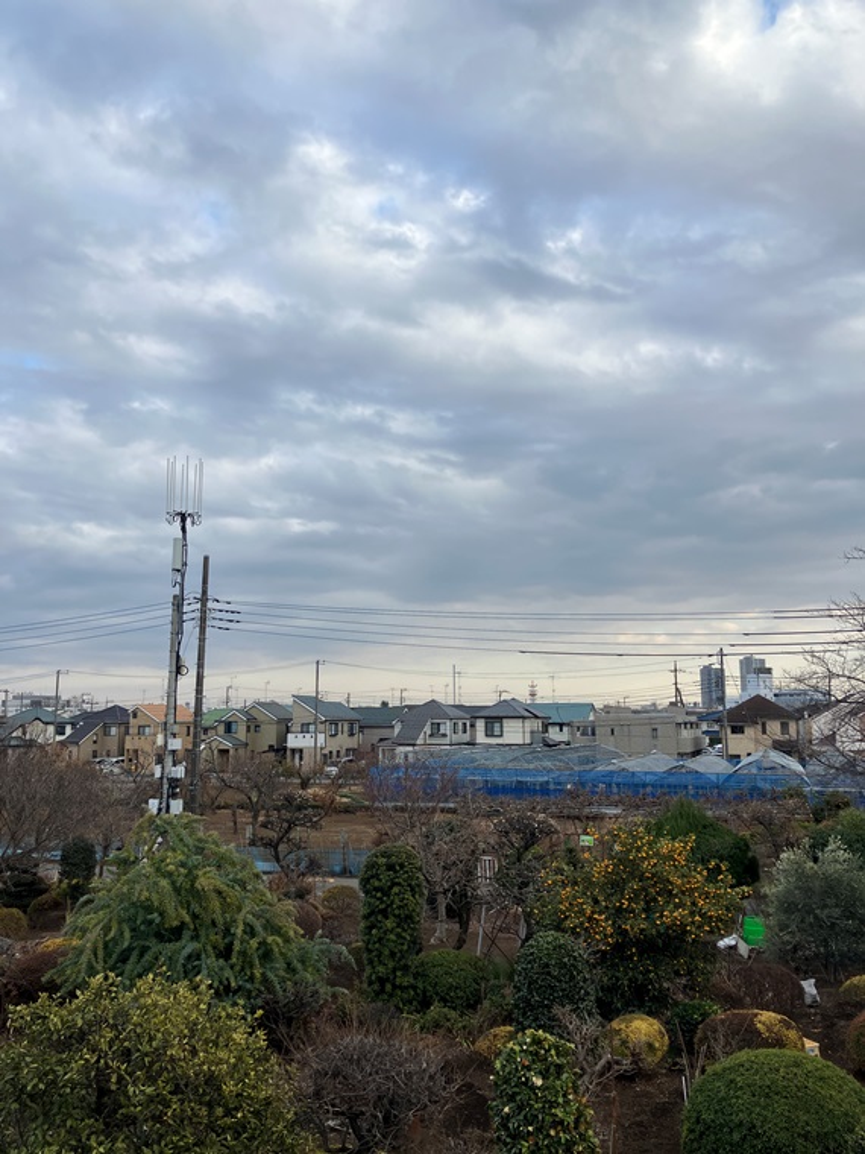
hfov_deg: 49.7
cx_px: 432
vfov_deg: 63.4
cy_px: 577
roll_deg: -0.4
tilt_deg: +7.1
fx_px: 933
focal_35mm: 28
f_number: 1.8
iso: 32
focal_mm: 3.99
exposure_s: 1/736
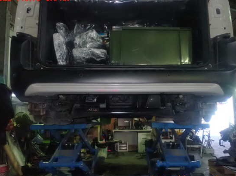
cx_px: 120
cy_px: 89
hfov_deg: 52.7
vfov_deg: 40.7
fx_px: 238
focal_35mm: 35
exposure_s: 1/30
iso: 1600
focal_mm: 5.79
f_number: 7.1
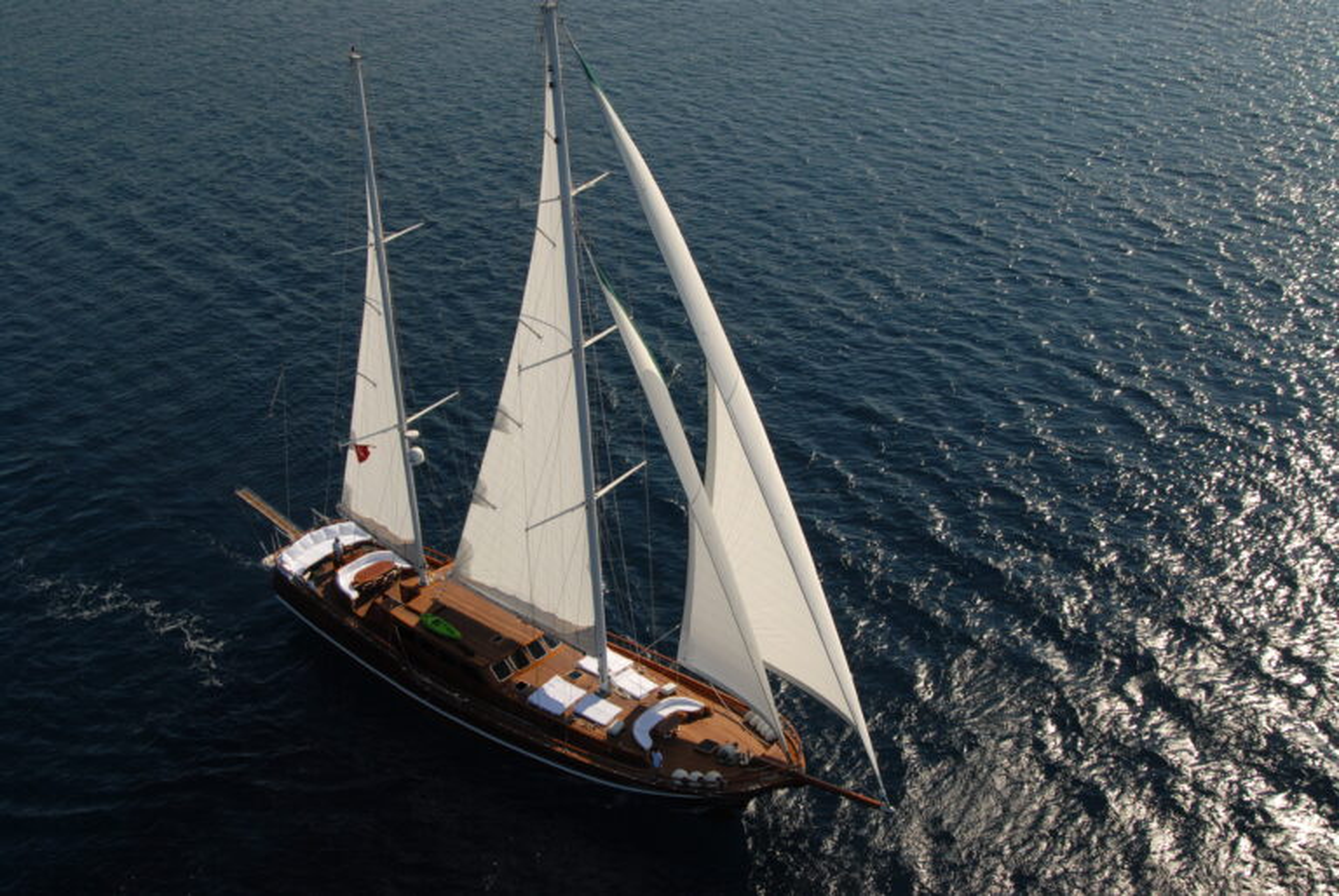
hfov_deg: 53.1
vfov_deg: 37.0
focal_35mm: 36
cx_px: 670
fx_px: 1341
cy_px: 448
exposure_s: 1/750
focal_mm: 24
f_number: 8
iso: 200
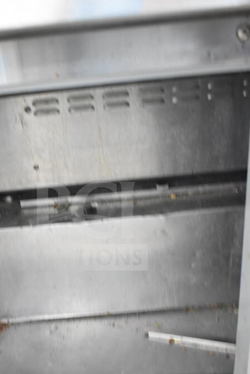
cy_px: 226
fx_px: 427
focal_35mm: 41
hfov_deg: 32.4
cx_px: 85
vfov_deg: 47.1
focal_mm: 20
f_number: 3.5
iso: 3200
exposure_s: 1/30
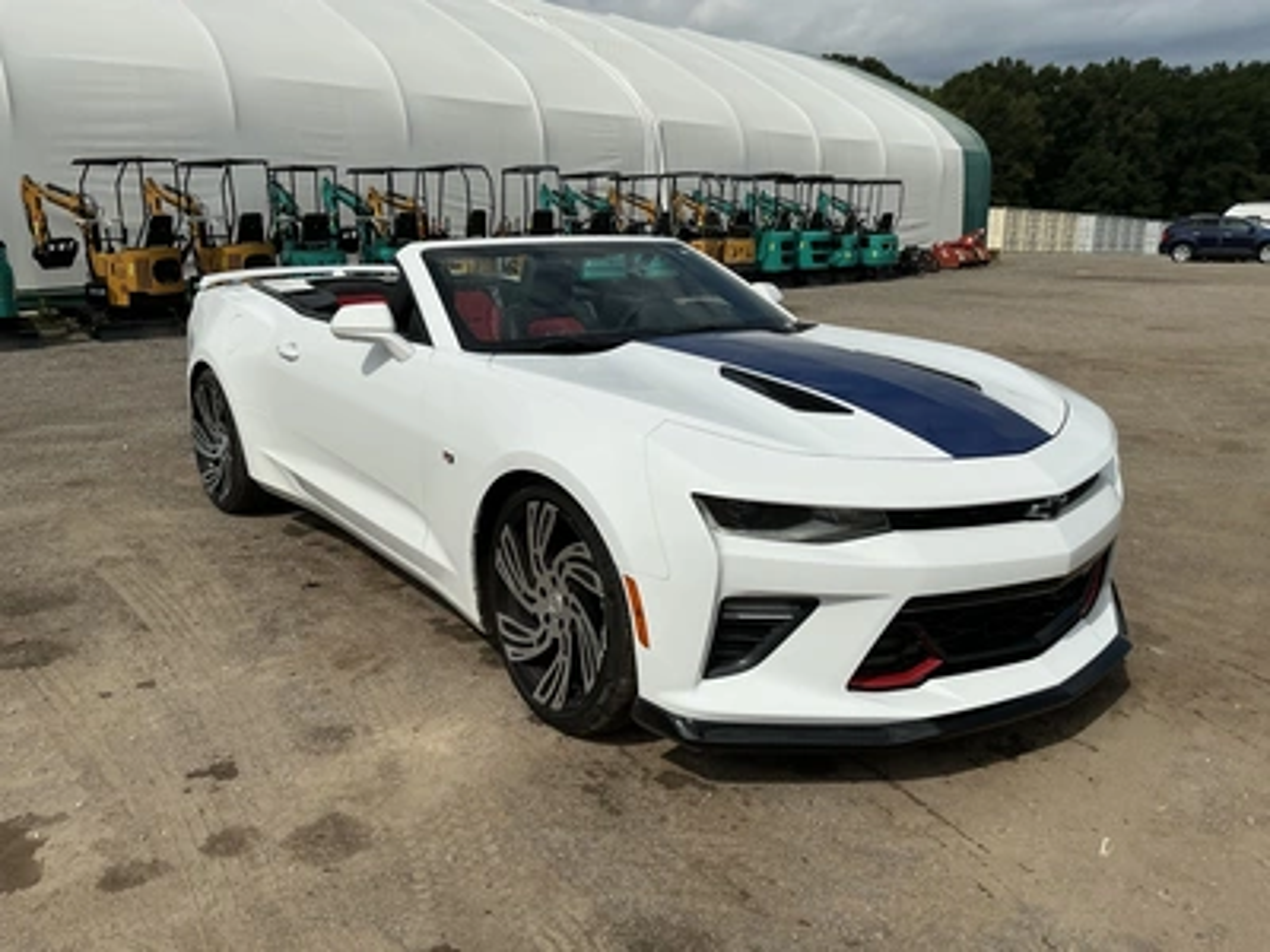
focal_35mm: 28
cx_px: 635
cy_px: 476
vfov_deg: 49.7
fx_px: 1027
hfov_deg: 63.4
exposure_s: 1/5814
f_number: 1.8
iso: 25
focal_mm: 3
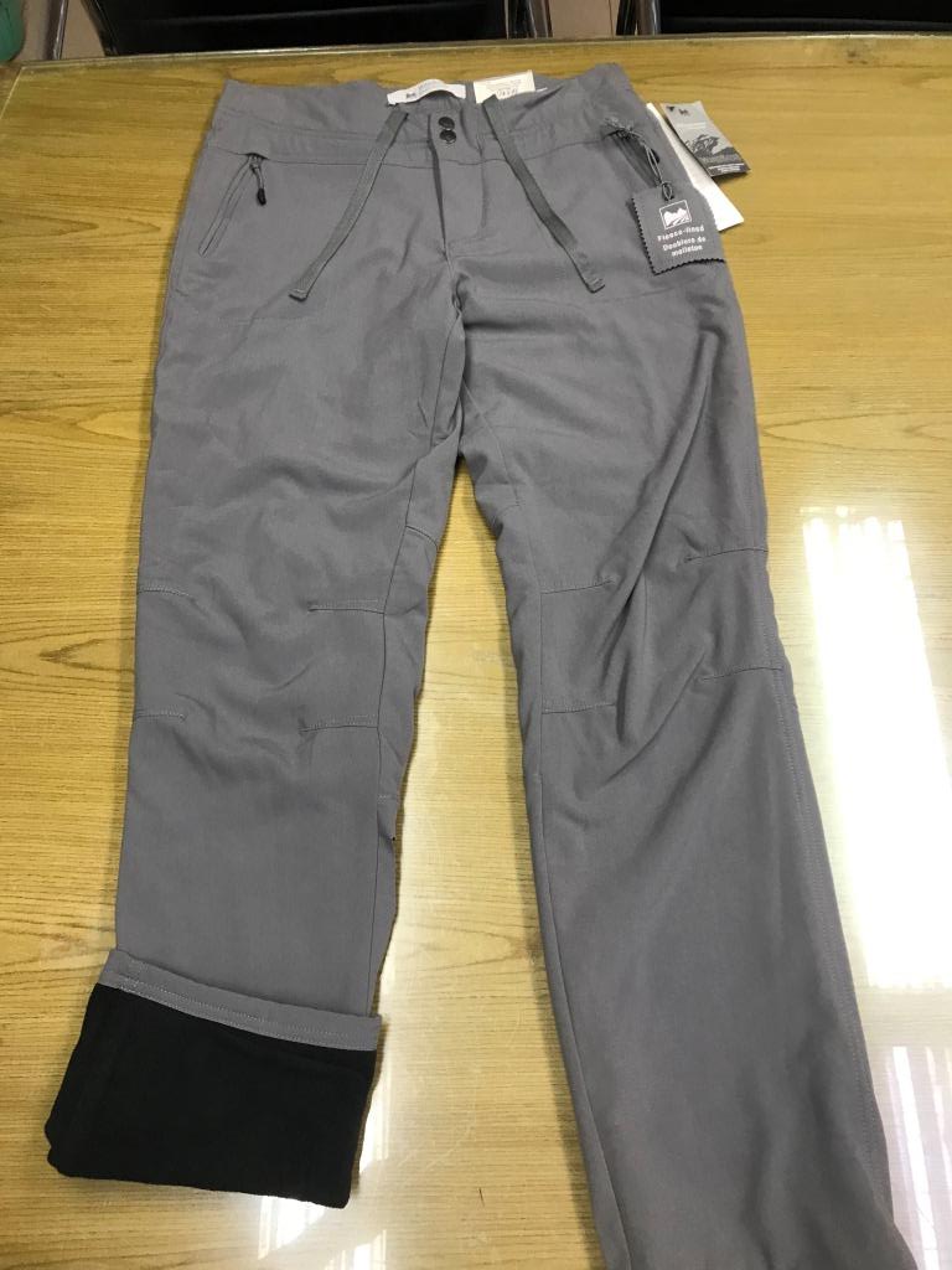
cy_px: 635
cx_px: 476
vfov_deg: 63.4
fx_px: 1027
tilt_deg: -66.3
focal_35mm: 28
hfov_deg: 49.7
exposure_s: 1/26
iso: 25
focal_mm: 3.99
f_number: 1.8
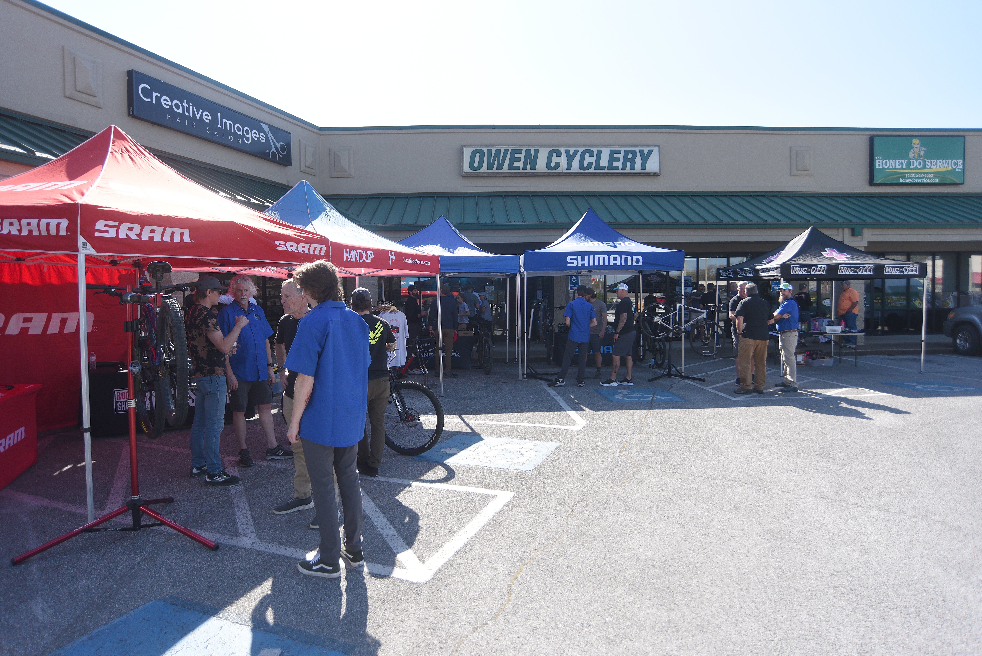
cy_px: 328
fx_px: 573
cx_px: 491
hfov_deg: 81.2
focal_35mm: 21
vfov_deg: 59.5
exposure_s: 1/1600
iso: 500
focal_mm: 21
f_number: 6.3
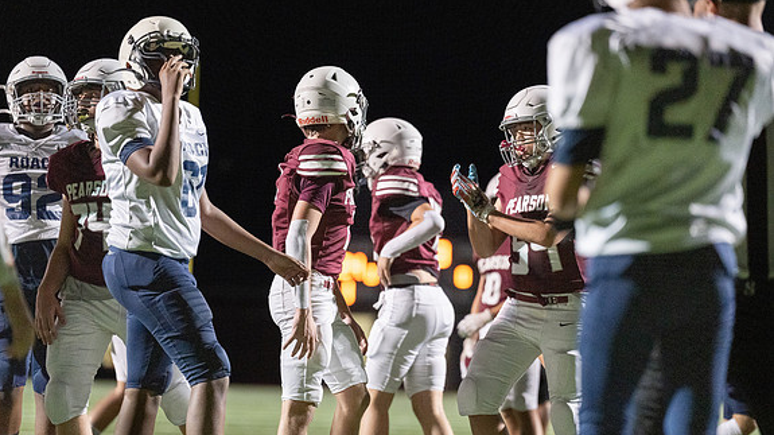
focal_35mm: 189
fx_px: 3878
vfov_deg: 6.4
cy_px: 252
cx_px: 385
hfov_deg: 11.4
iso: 4000
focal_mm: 167
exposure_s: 1/1000
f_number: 2.8
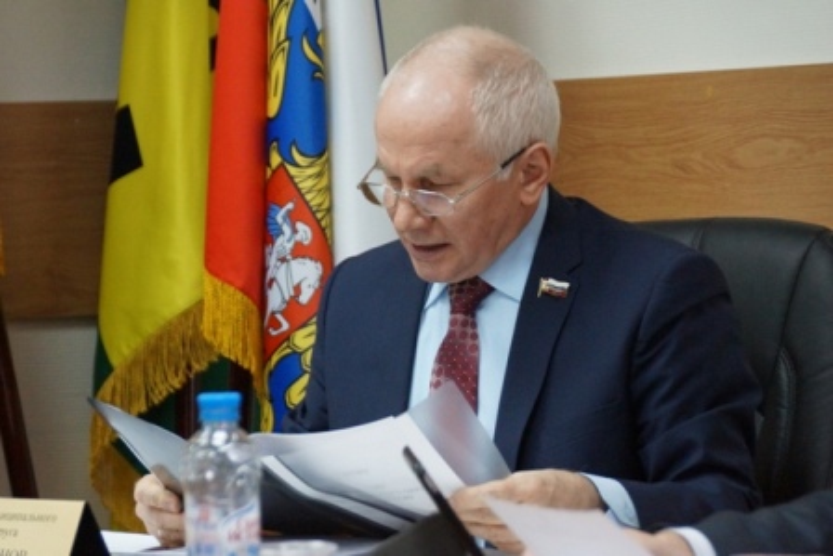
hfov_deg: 11.4
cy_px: 278
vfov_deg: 7.6
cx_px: 416
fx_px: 4166
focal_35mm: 180
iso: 2500
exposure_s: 1/160
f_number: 5.6
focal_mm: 120
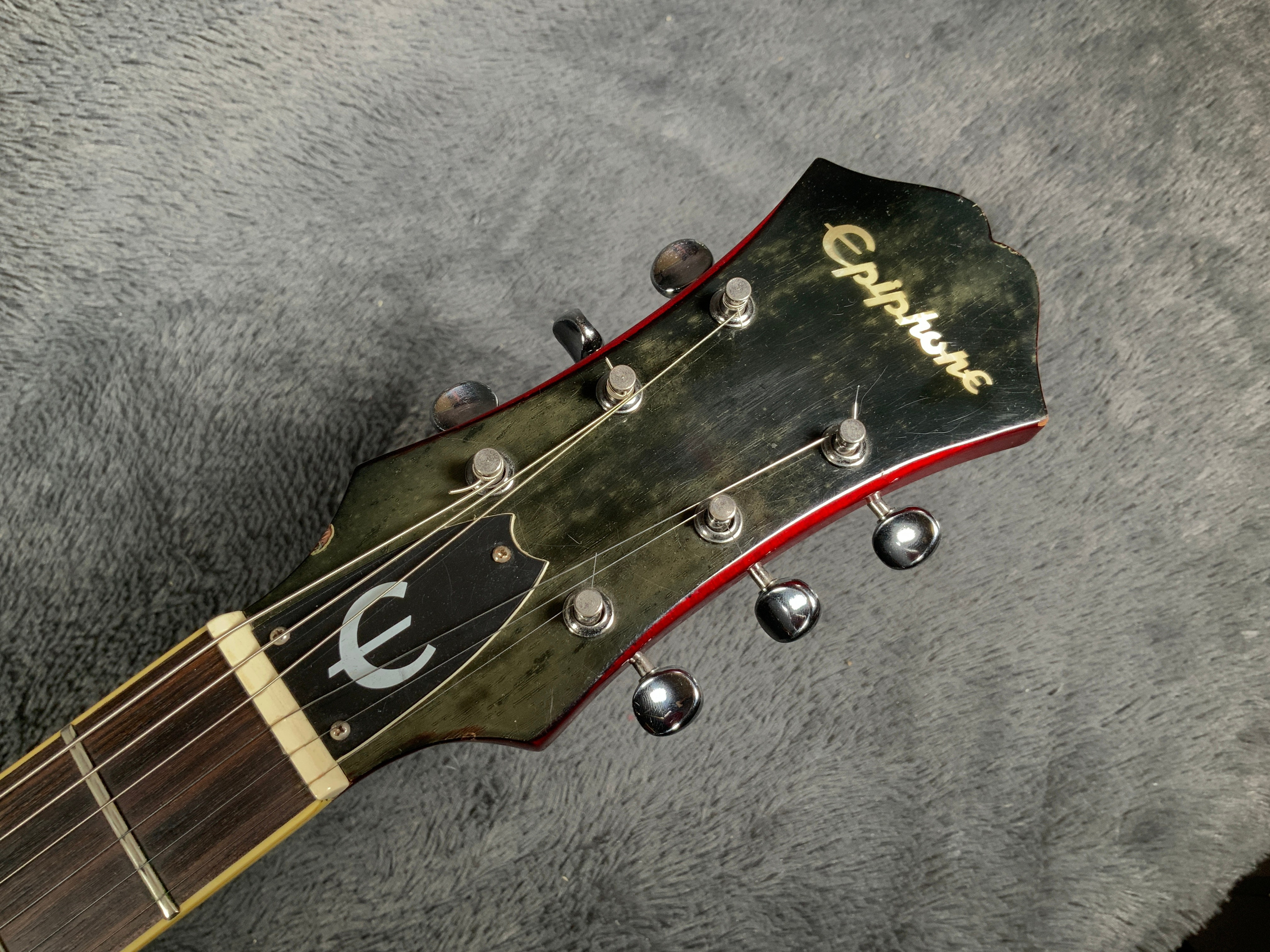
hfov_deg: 61.7
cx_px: 635
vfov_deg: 48.2
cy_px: 476
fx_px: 1064
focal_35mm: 29
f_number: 1.8
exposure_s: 1/104
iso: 64
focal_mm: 3
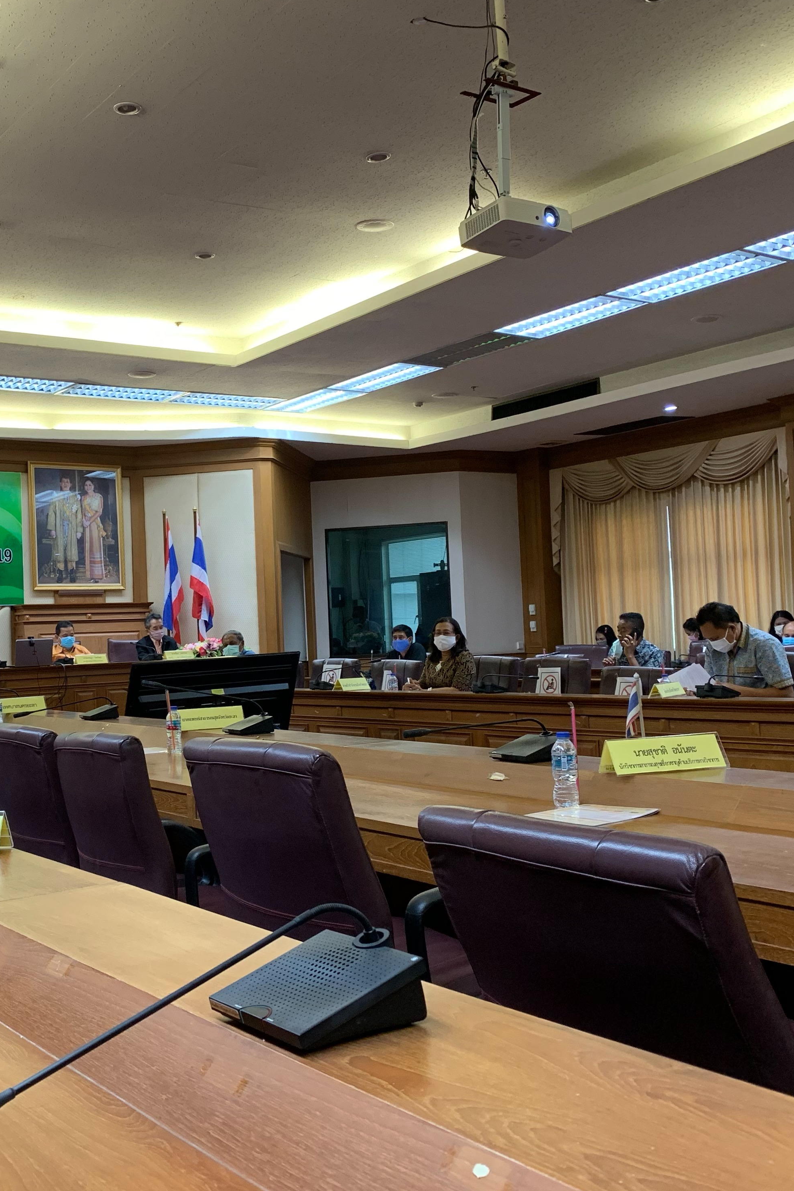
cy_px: 593
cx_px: 231
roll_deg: +1.0
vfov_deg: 51.9
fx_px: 1224
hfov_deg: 35.4
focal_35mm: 37
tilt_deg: +2.7
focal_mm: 4.25
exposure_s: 1/50
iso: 100
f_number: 1.8
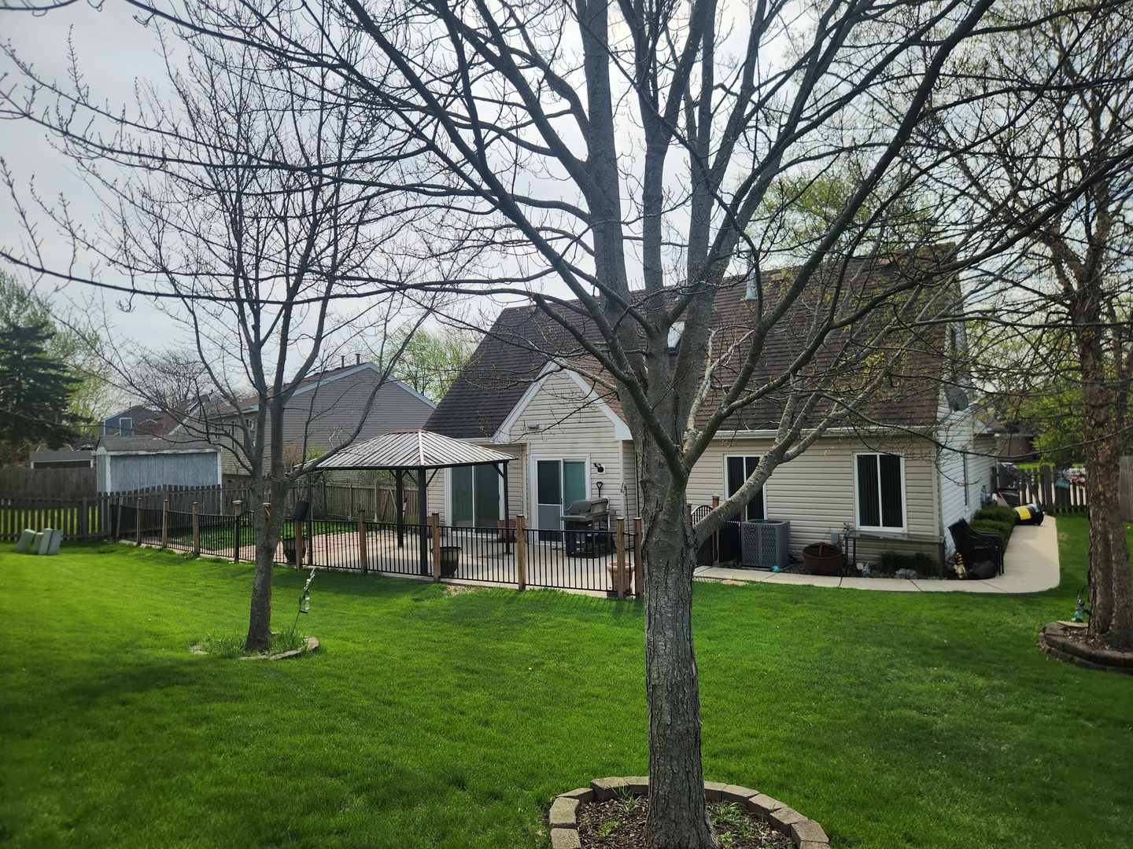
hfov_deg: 73.9
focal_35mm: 23
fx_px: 753
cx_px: 566
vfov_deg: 58.9
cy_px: 424
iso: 20
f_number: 1.8
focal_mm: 5.4
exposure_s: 1/2066
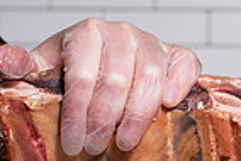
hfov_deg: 7.7
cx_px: 345
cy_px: 125
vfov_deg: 5.2
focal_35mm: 264
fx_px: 1769
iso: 200
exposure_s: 1/200
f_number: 4.5
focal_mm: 50
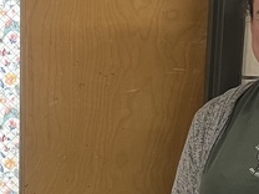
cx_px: 22
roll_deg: -0.7
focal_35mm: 128
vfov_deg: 11.3
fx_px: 958
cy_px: 250
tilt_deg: -13.9
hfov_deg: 15.2
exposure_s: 1/60
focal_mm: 5.7
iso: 160
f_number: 1.5
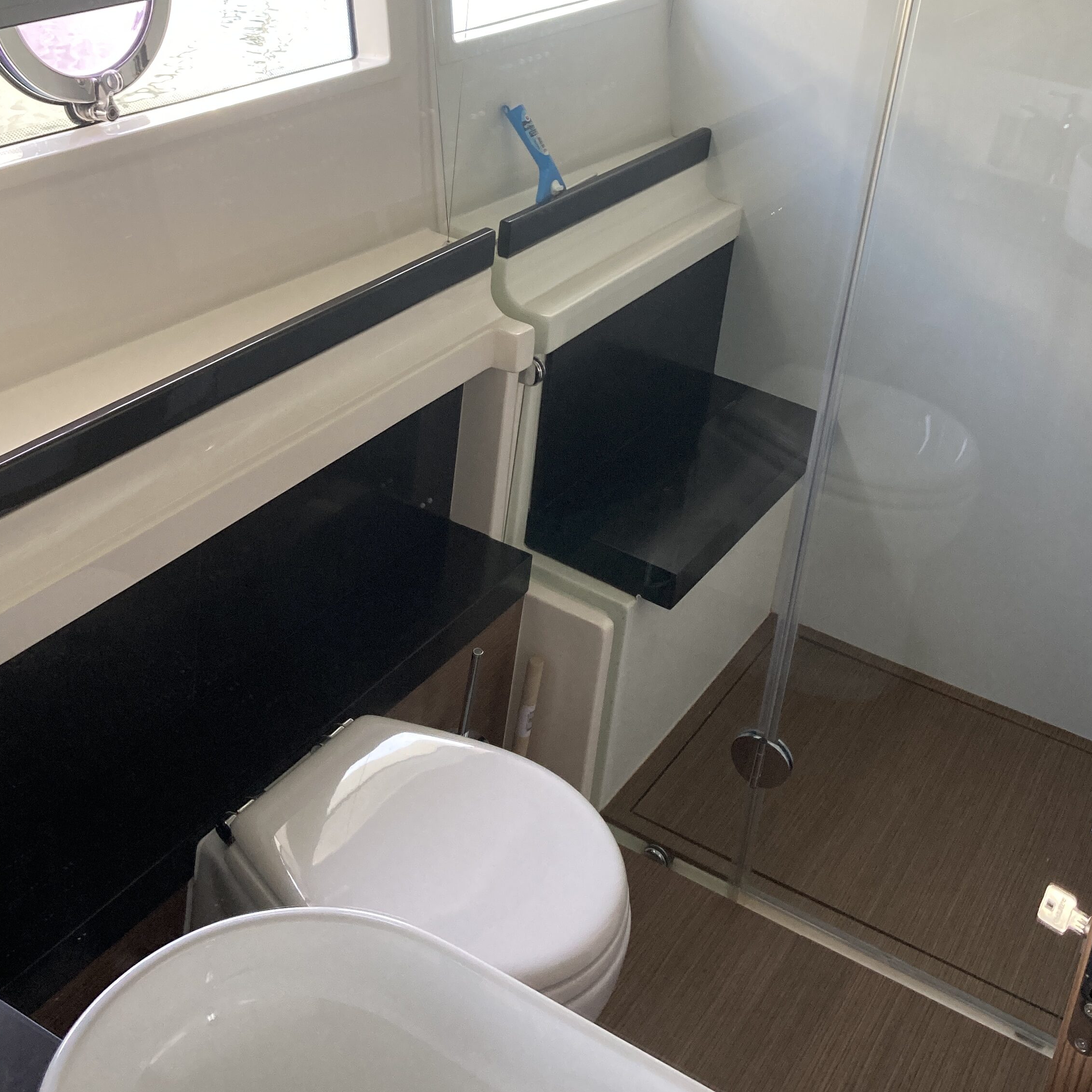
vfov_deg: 37.3
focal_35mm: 44
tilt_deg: -19.9
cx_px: 528
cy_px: 259
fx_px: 1570
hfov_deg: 38.3
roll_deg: -7.6
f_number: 1.8
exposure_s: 1/60
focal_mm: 3.99
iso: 100
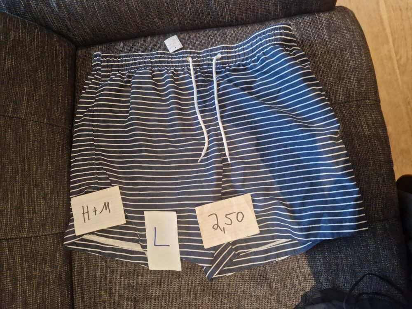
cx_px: 206
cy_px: 154
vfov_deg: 58.9
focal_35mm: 23
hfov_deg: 73.9
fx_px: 274
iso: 800
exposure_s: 1/100
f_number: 1.8
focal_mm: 5.4
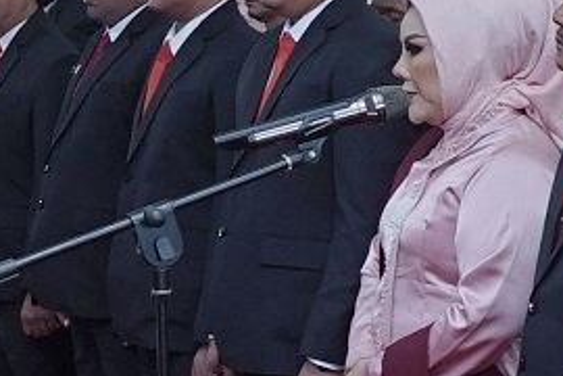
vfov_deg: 7.3
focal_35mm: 187
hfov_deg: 10.9
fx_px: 2924
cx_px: 77
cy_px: 381
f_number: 3.5
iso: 1250
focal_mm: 28
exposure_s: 1/100
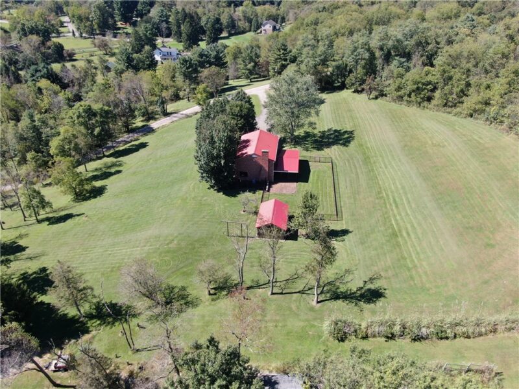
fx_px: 360
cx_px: 260
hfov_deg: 71.6
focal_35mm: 24
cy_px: 194
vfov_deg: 56.8
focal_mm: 4.39
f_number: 2.8
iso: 110
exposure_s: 1/500
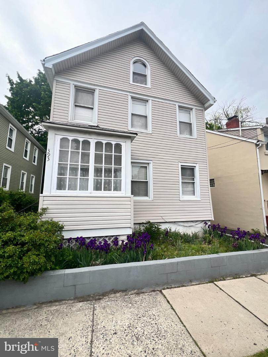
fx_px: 134
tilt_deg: +8.1
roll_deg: -0.3
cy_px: 178
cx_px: 134
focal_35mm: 13
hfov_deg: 89.9
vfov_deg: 106.2
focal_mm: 1.57
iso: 32
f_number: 1.8
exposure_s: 1/821
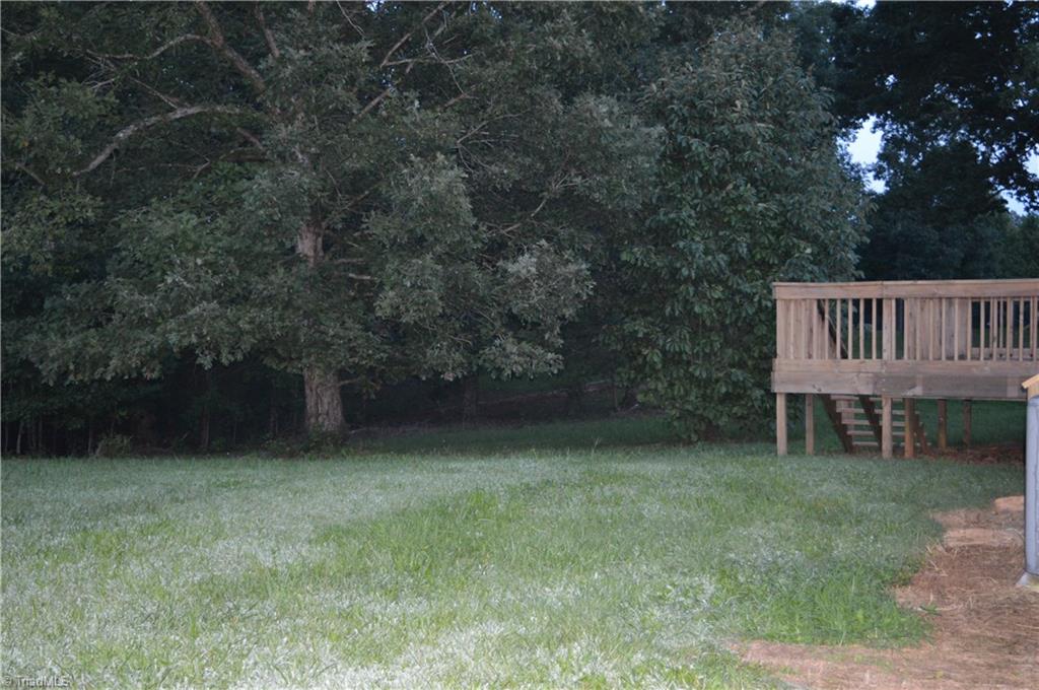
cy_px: 345
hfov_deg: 46.5
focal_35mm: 42
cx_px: 520
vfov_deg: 31.8
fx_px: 1211
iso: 1250
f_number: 4.2
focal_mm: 28
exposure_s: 1/60
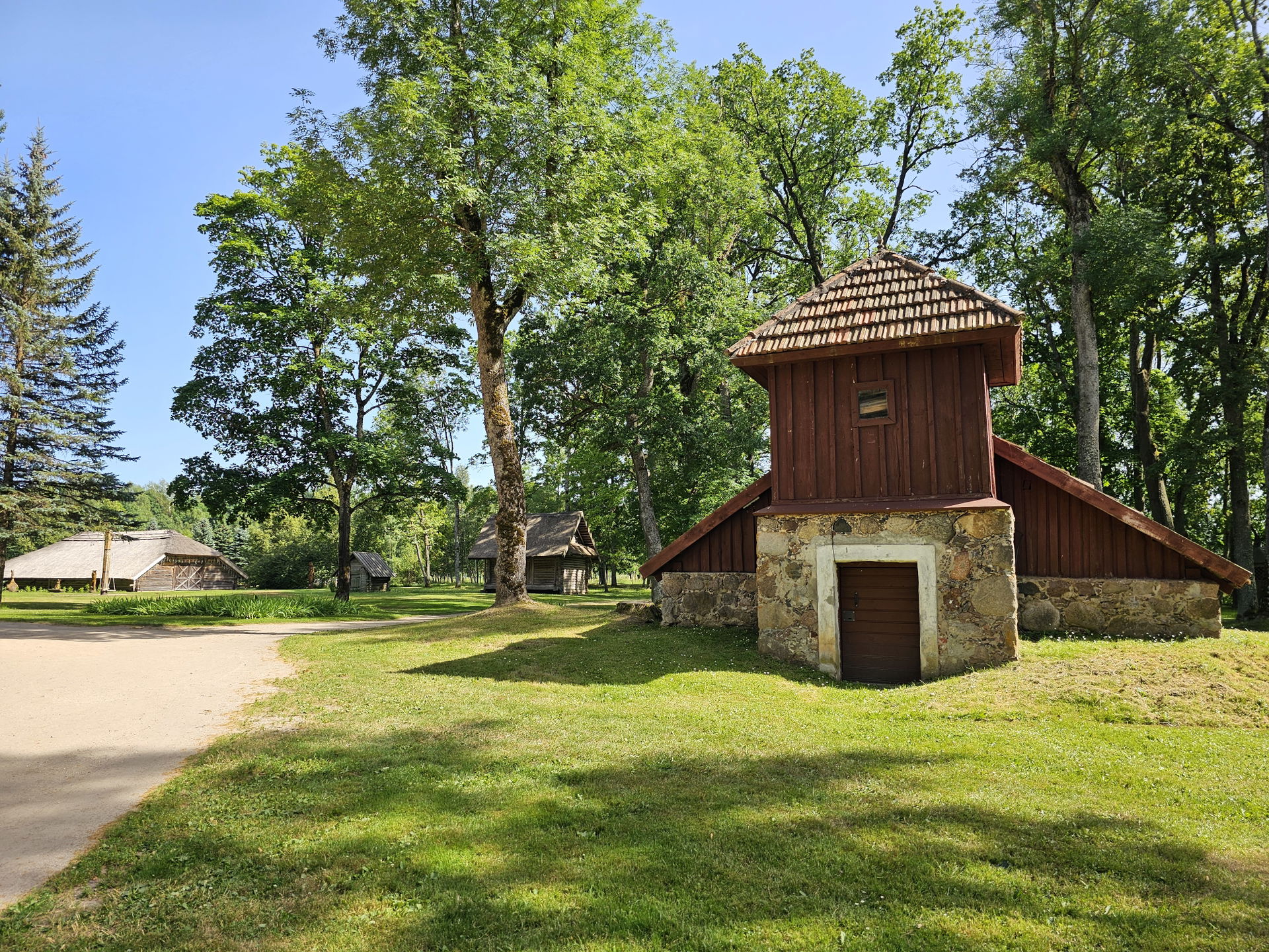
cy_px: 476
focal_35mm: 23
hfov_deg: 73.9
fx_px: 843
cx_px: 634
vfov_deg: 58.9
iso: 10
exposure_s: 1/276
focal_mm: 6.3
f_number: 1.7
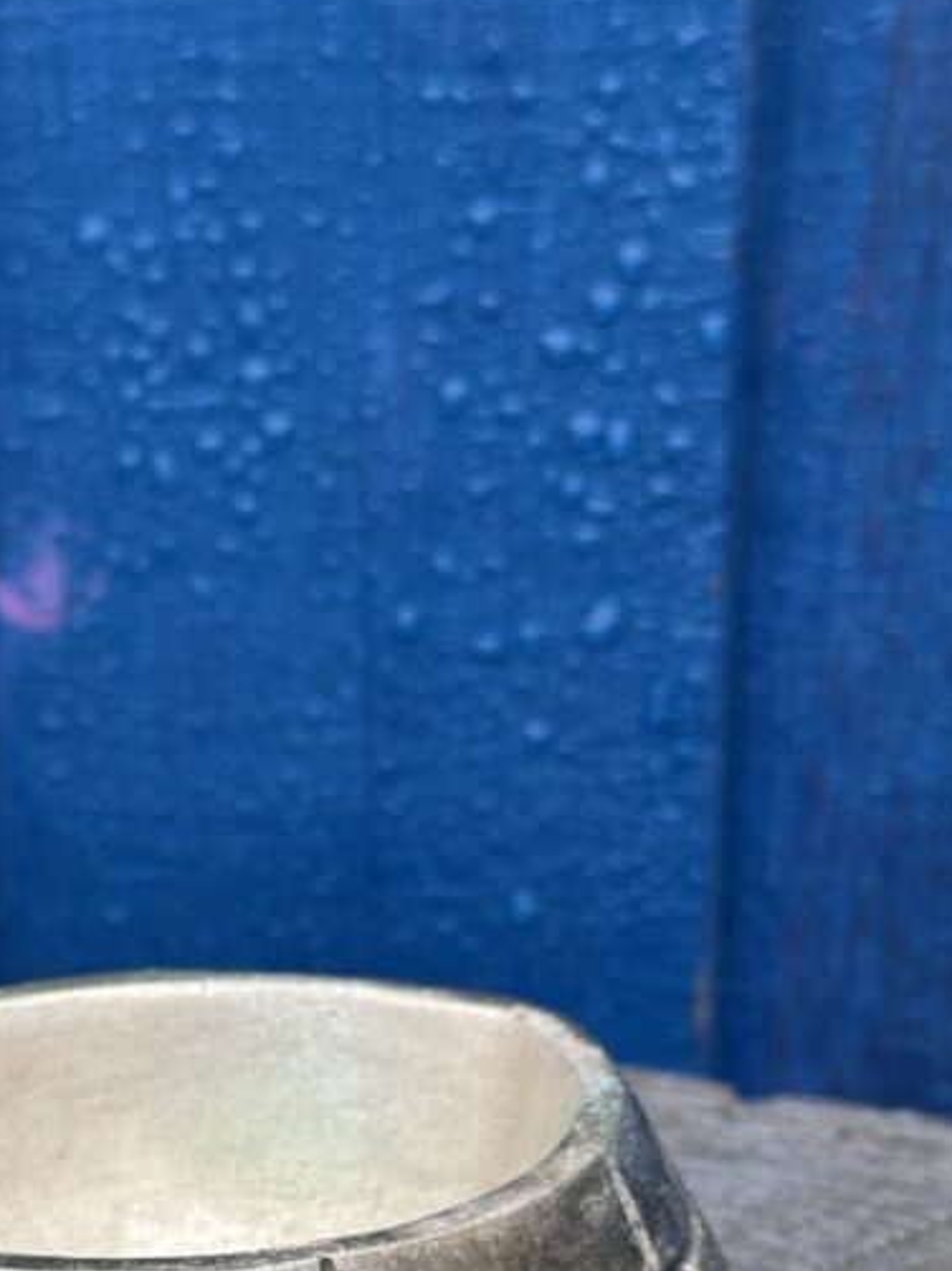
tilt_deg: -18.3
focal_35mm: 98
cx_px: 73
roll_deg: +0.3
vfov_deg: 19.7
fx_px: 3597
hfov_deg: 14.9
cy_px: 1139
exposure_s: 1/155
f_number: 1.78
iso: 64
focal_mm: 6.86
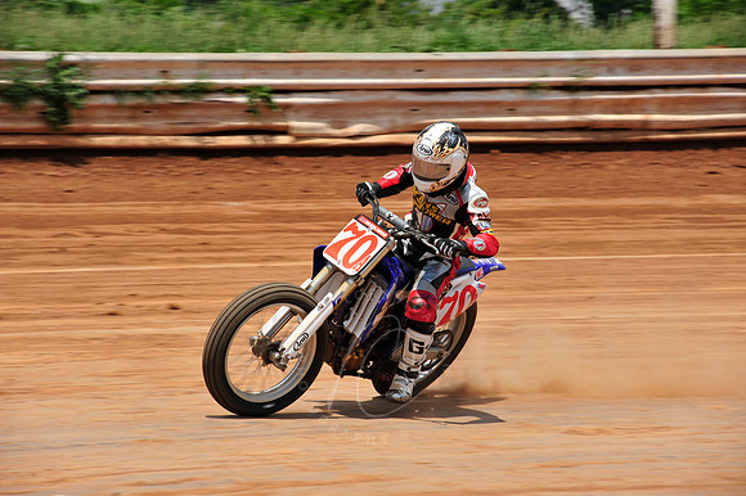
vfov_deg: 6.9
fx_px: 4142
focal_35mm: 200
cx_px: 373
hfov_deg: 10.3
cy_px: 248
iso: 200
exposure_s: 1/400
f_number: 11
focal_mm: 200
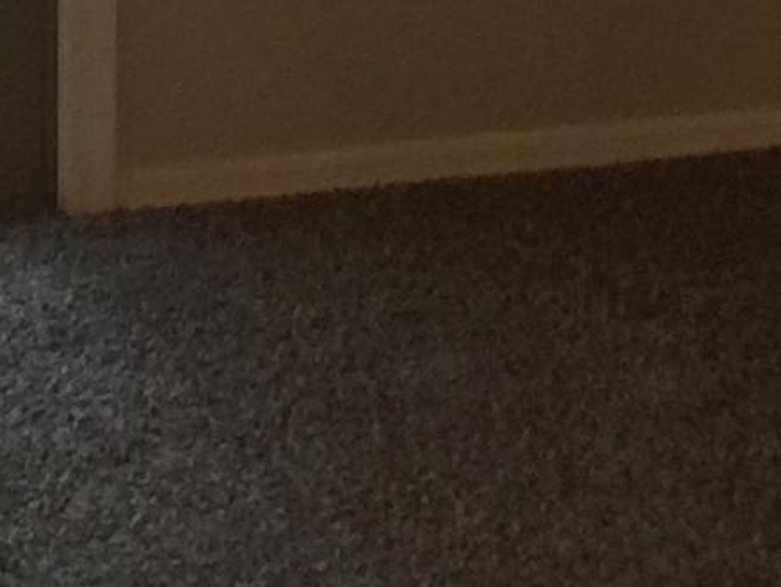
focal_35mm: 198
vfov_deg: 6.9
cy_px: -1080
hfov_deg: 9.9
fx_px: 4471
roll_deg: +1.7
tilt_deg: -0.5
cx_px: 715
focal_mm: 4.15
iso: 50
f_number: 2.2
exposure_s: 1/30
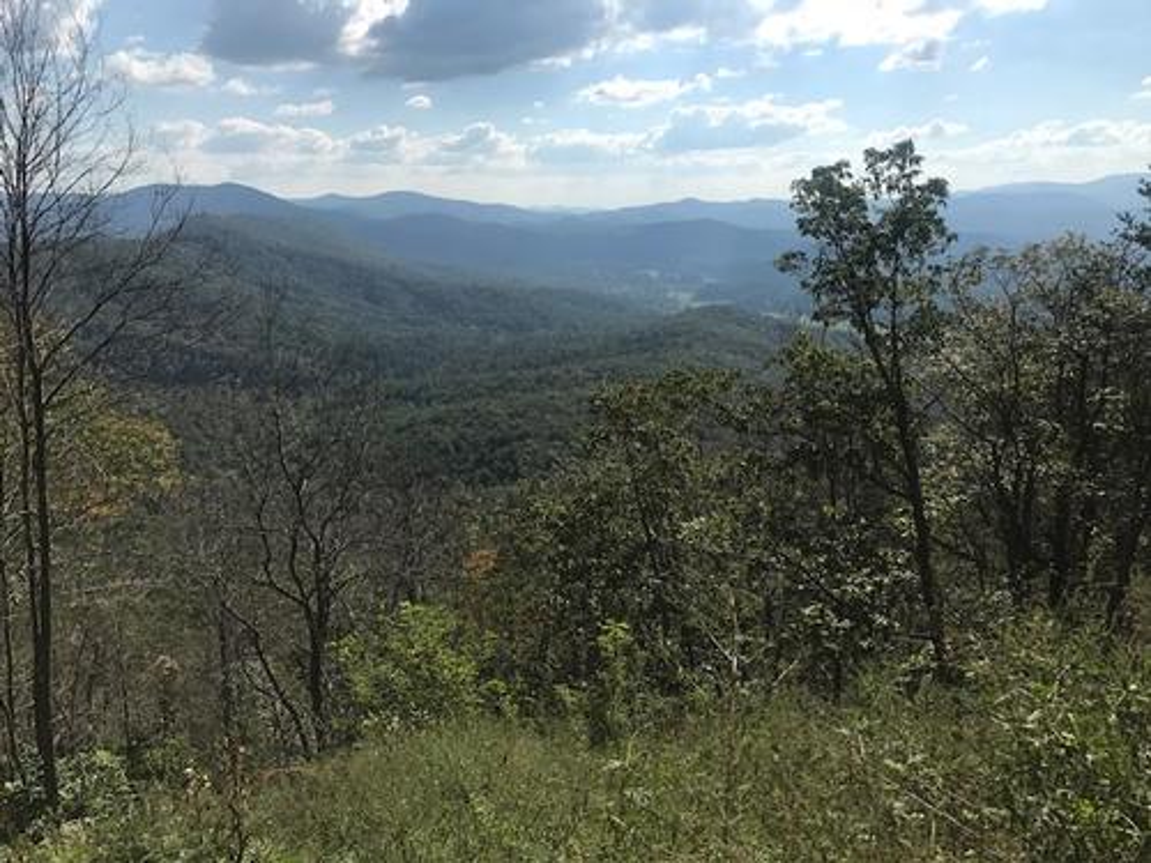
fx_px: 931
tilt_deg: -11.7
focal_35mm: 28
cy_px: 432
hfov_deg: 63.4
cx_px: 576
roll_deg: +2.0
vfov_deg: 49.7
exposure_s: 1/4367
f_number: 1.8
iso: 20
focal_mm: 3.99
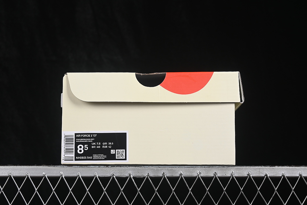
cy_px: 102
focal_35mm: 75
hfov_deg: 27.0
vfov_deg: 18.2
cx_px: 154
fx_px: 640
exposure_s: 1/80
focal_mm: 50
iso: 160
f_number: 8
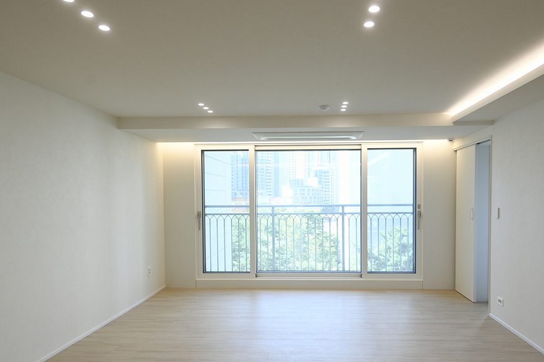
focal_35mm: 25
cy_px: 214
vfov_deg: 51.0
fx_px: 378
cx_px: 306
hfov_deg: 71.2
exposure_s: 1/200
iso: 800
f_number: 4
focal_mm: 20
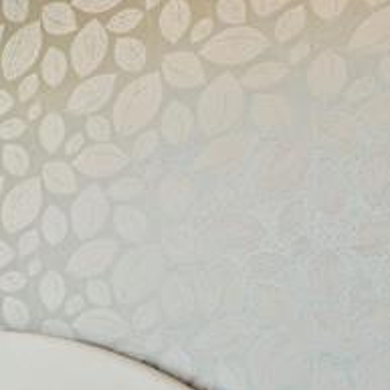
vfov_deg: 22.6
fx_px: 946
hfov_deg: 14.4
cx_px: -566
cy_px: 362
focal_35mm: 74
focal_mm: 11
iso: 125
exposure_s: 1/1.67
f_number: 6.3
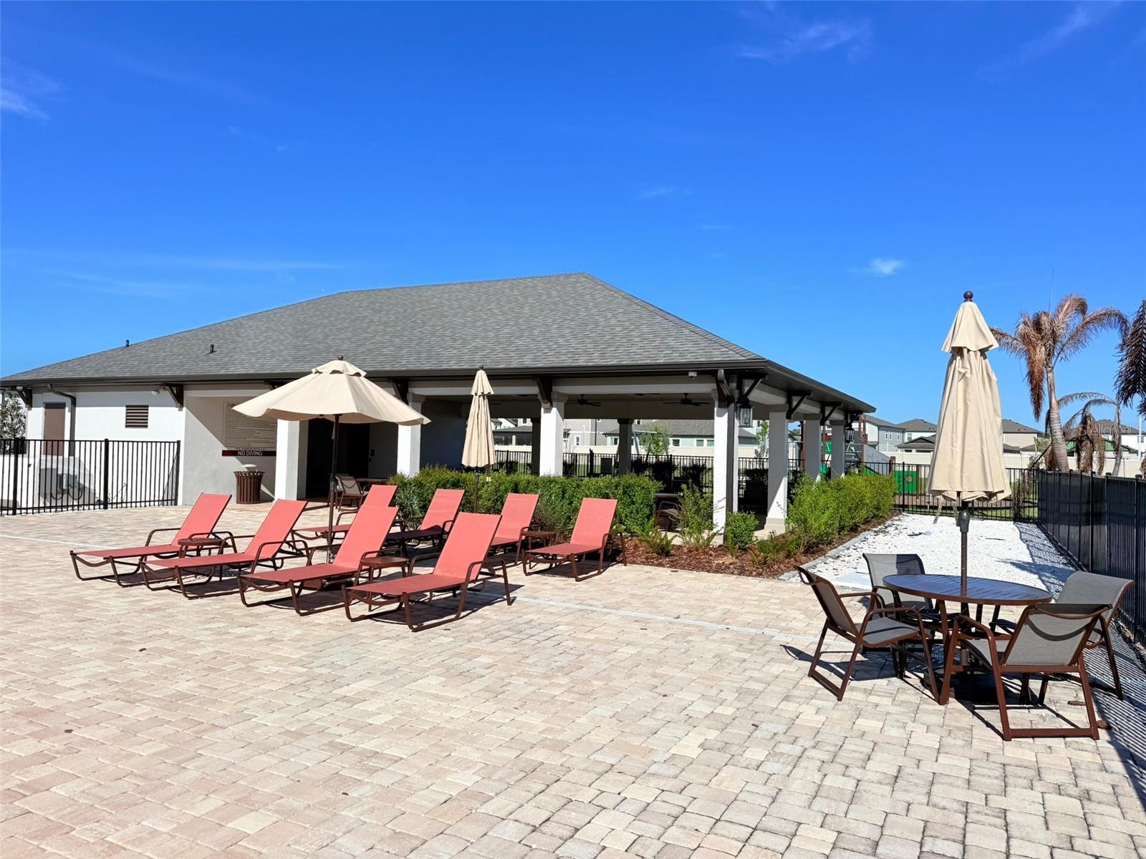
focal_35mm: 24
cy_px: 430
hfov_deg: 71.6
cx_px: 573
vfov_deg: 56.8
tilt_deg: +0.1
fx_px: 795
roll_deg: -1.6
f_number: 1.78
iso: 80
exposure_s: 1/9091
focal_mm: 6.76
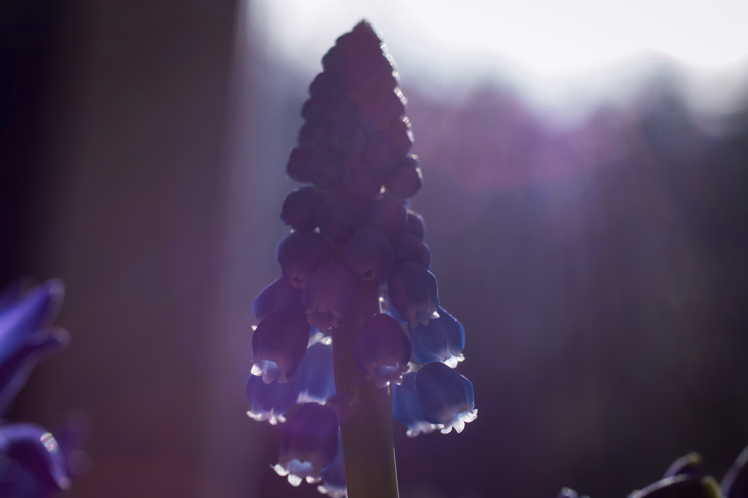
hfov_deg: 27.0
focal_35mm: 75
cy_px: 249
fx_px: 1558
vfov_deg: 18.2
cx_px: 374
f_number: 8
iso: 200
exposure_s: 1/250
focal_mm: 50
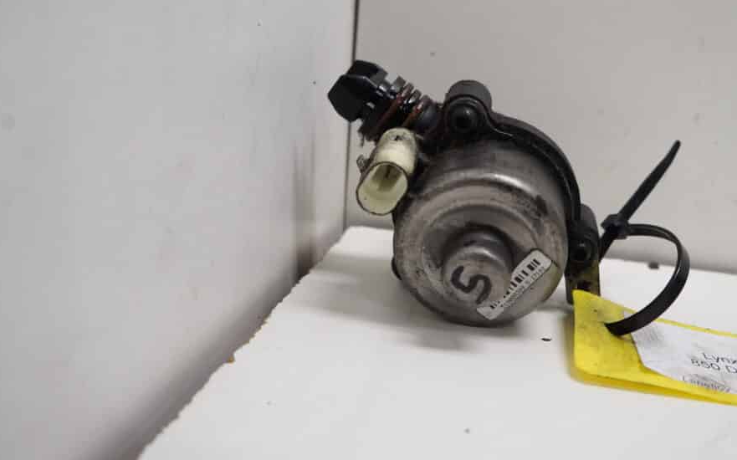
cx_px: 410
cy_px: 225
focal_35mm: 32
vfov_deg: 39.4
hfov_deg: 59.5
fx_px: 643
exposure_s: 1/60
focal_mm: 18
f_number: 5
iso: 320
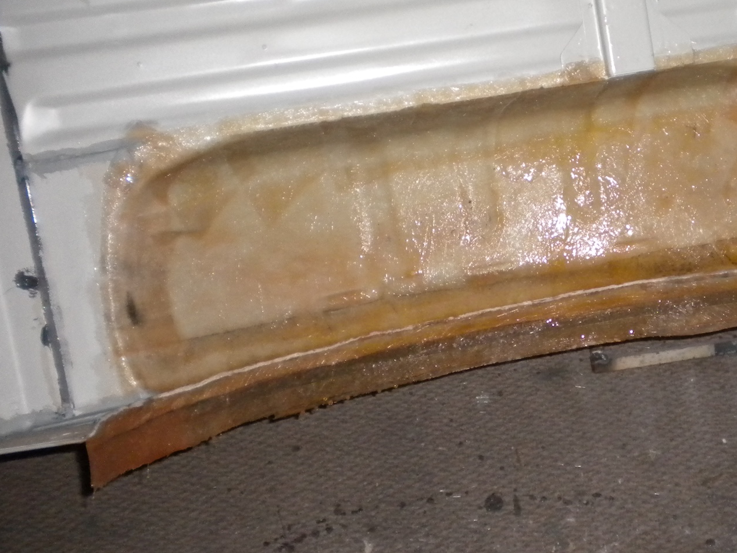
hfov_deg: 35.4
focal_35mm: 53
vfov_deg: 27.5
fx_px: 1128
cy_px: 267
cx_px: 552
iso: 400
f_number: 3.1
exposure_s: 1/30
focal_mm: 6.3
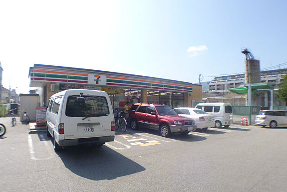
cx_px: 145
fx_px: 271
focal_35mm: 34
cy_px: 97
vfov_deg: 38.9
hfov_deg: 55.8
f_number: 2.9
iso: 100
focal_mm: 5.7
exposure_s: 1/800
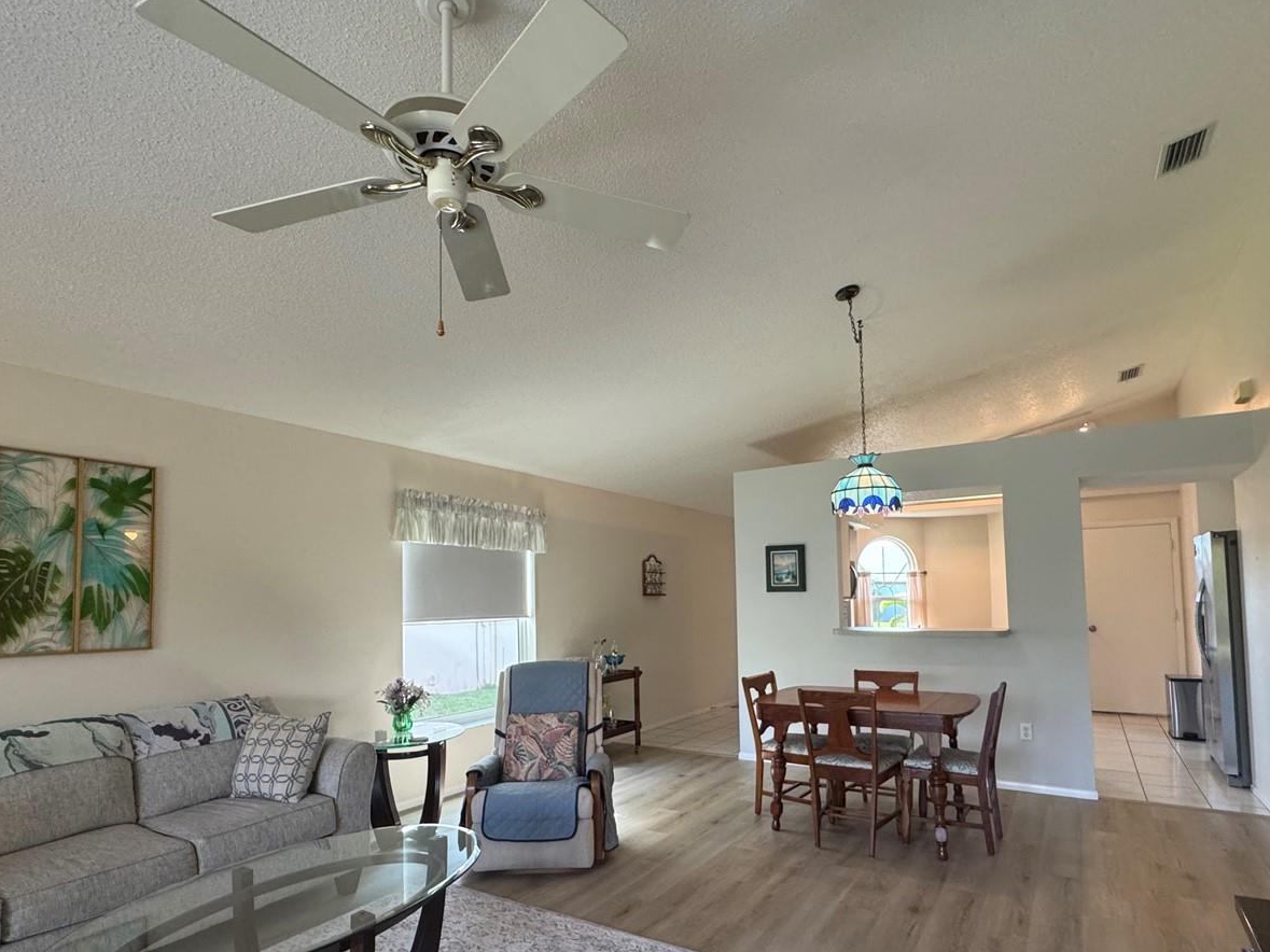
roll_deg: +0.7
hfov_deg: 84.6
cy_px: 565
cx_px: 658
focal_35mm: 19
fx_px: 697
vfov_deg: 68.1
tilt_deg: +1.8
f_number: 2.2
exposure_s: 1/120
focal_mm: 2.22
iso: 320
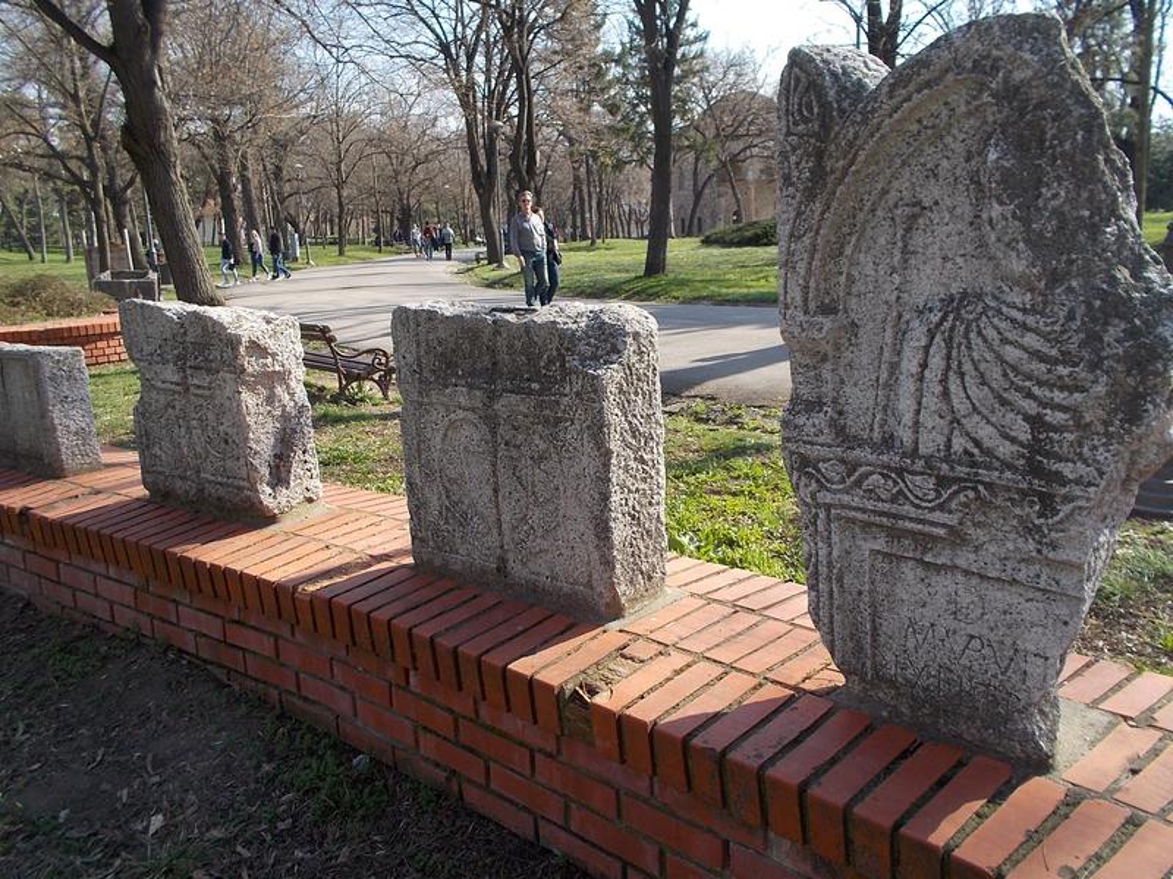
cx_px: 586
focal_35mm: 29
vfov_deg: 48.2
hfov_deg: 61.7
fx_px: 983
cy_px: 440
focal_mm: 4.1
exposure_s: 1/320
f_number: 3.3
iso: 80
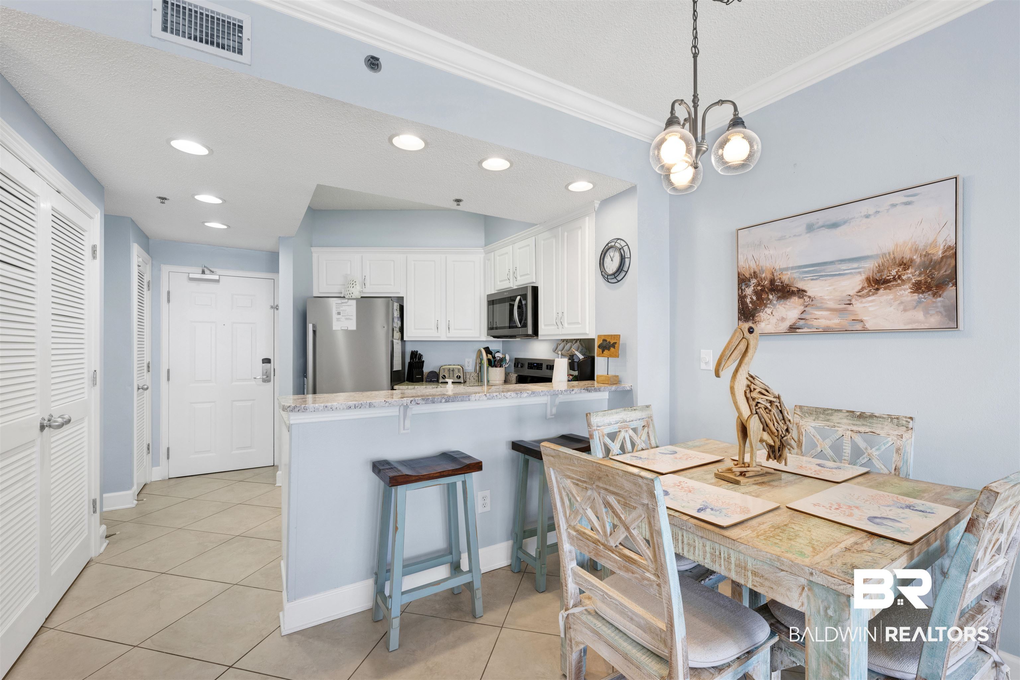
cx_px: 510
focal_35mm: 15
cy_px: 340
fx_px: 425
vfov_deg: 77.3
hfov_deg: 100.4
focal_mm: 15
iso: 400
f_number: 11
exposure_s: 1/10
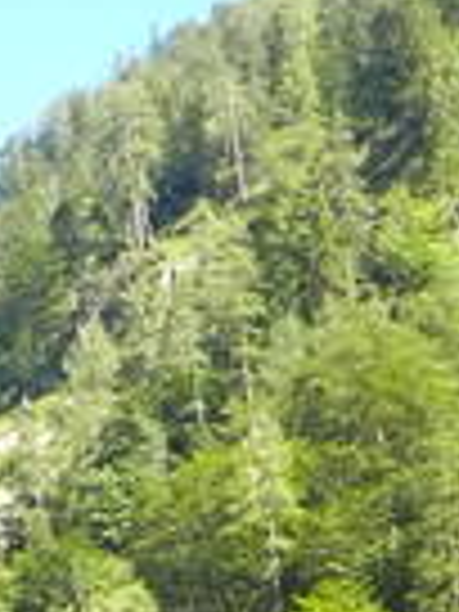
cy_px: 693
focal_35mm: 194
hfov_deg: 7.7
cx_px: 230
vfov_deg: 10.1
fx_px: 3430
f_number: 3.8
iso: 160
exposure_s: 1/320
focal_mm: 5.9
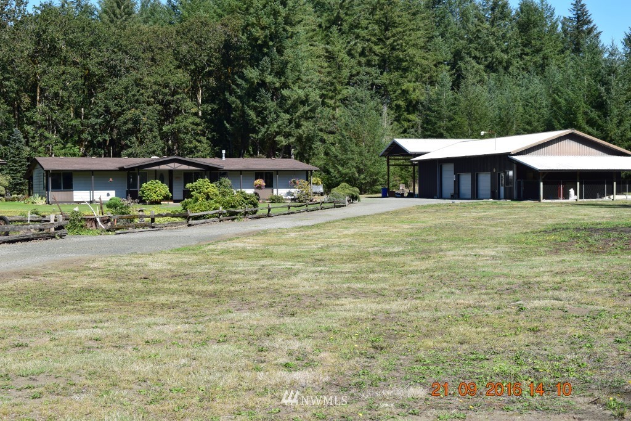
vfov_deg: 25.1
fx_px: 947
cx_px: 316
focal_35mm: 54
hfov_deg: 36.9
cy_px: 210
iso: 360
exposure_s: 1/500
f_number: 11
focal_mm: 36
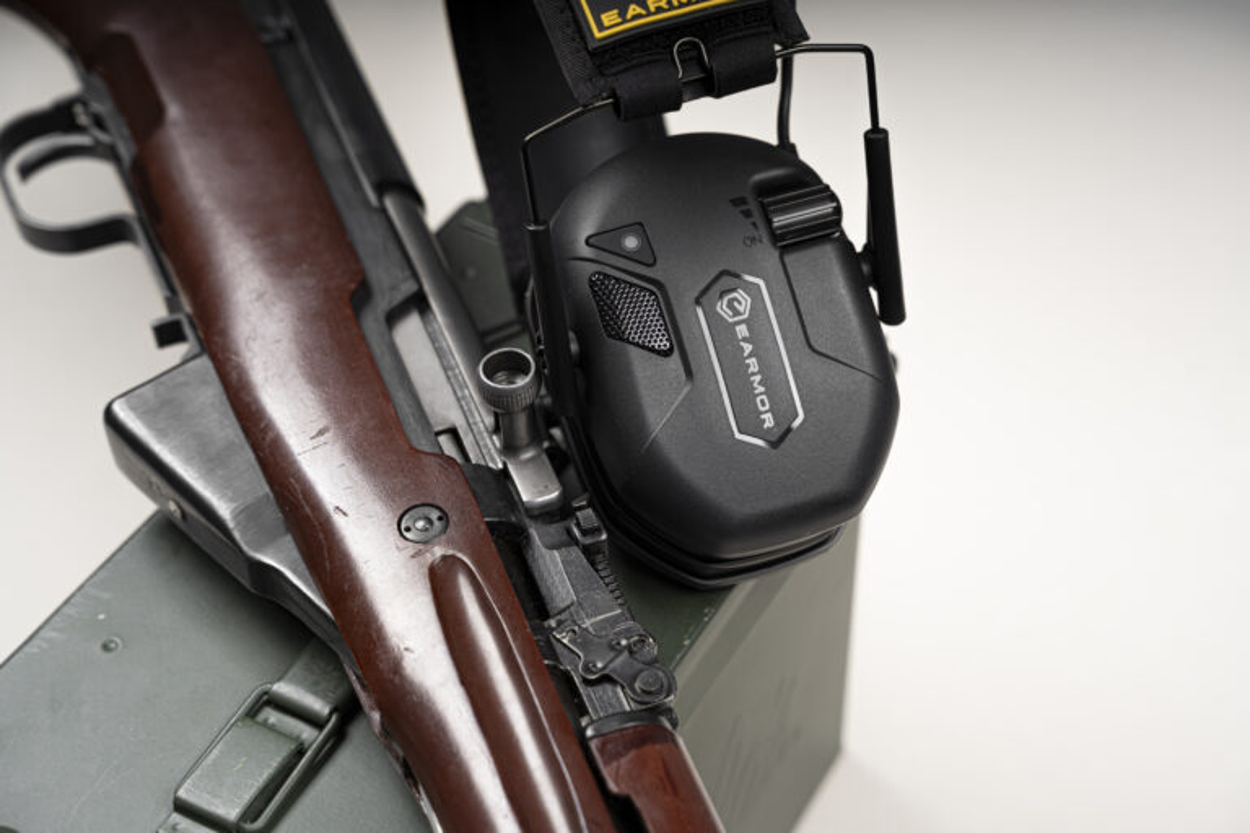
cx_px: 625
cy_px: 416
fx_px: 2430
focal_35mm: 70
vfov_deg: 19.5
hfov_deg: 28.8
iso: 50
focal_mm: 70
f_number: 5.6
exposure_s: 1/250
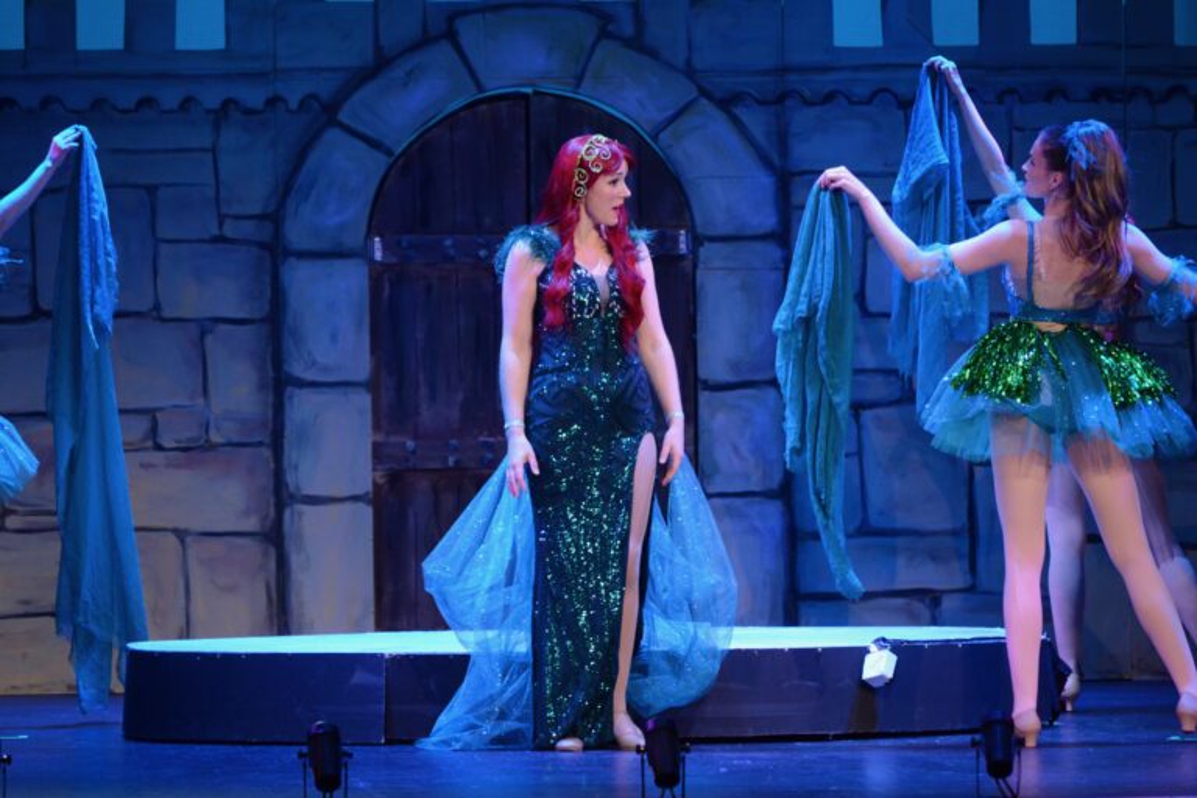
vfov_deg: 9.3
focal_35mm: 147
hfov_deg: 14.0
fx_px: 4887
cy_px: 399
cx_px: 598
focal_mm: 98
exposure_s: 1/100
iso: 1600
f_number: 4.5
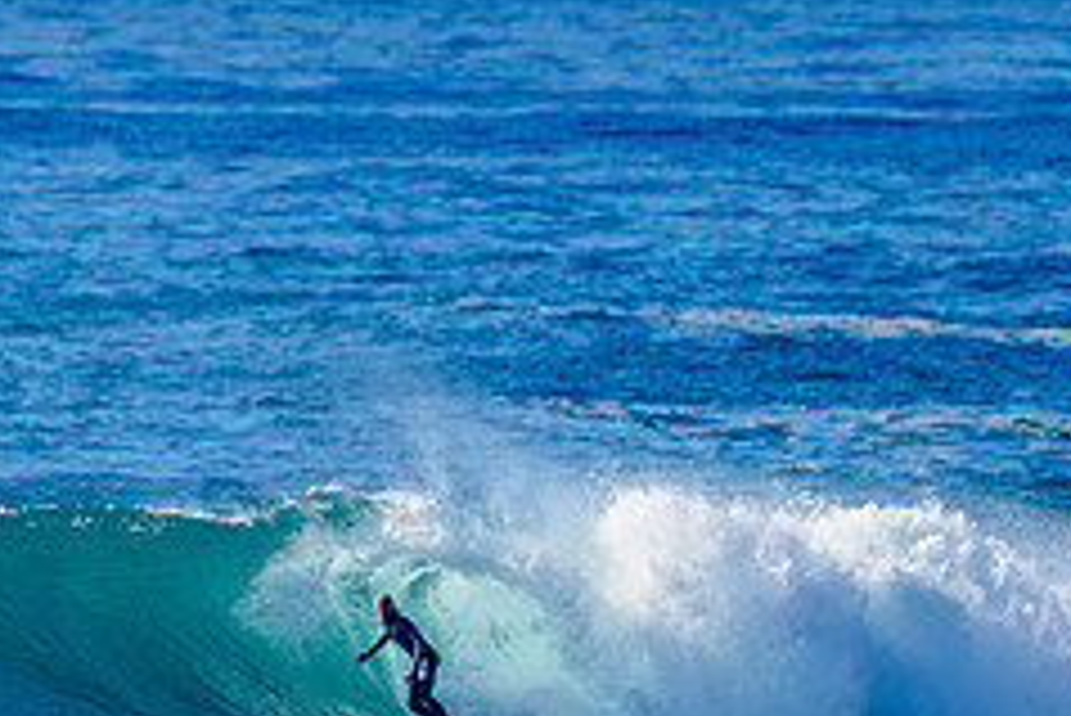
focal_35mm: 1496
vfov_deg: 0.9
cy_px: 684
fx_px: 44531
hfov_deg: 1.4
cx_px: 358
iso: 200
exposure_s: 1/2000
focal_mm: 500
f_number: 5.6
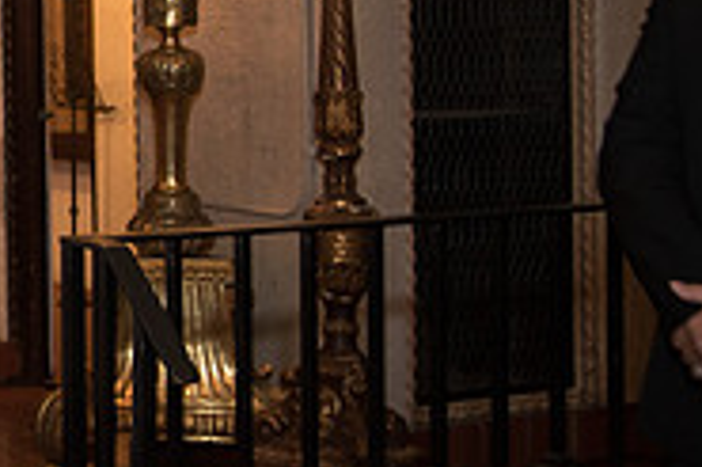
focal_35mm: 88
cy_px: 74
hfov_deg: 20.0
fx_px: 1714
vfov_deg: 15.4
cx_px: -345
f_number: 2.8
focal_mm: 28
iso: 2000
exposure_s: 1/80
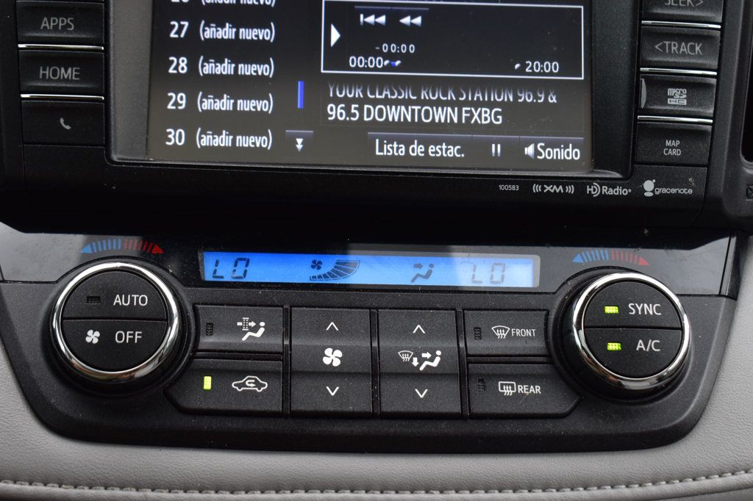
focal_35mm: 63
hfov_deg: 31.9
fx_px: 1317
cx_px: 376
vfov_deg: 21.6
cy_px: 250
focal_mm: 42
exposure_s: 1/25
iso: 400
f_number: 7.1
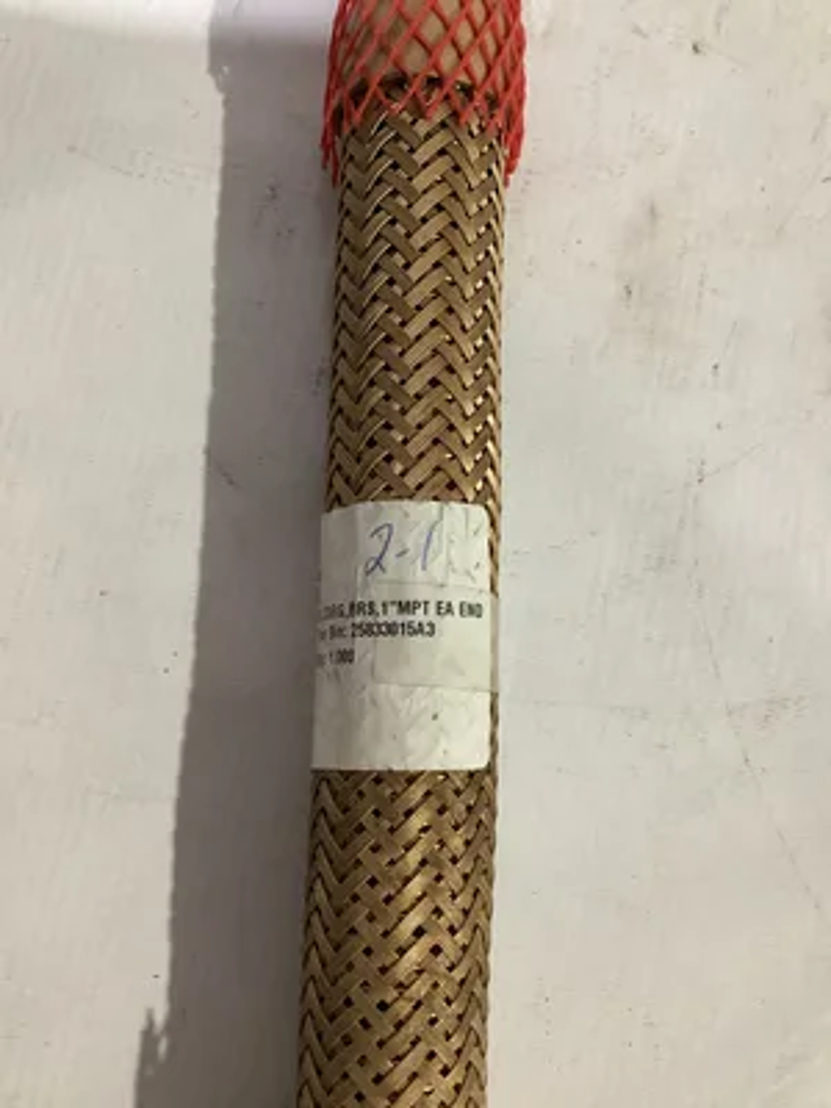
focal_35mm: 31
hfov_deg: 45.4
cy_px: 554
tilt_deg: -79.1
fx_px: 992
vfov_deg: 58.4
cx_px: 416
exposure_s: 1/50
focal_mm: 3.3
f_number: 2.4
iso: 320
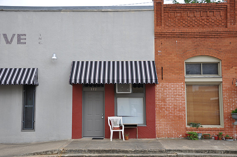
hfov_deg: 41.2
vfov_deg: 28.0
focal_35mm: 48
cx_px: 118
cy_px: 78
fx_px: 316
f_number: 5.6
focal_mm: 32
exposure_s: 1/30
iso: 200
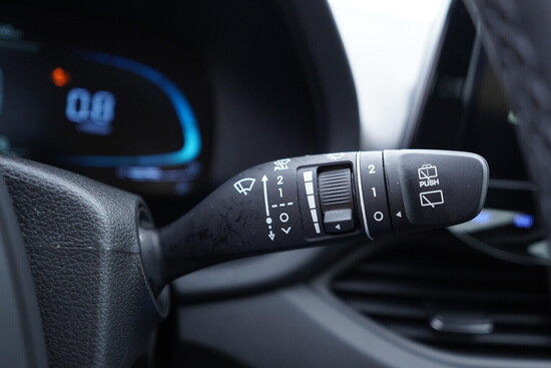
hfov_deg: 53.1
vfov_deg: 36.9
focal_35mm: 36
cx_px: 276
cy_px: 184
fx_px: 551
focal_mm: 24
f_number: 2.8
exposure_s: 1/40
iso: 400
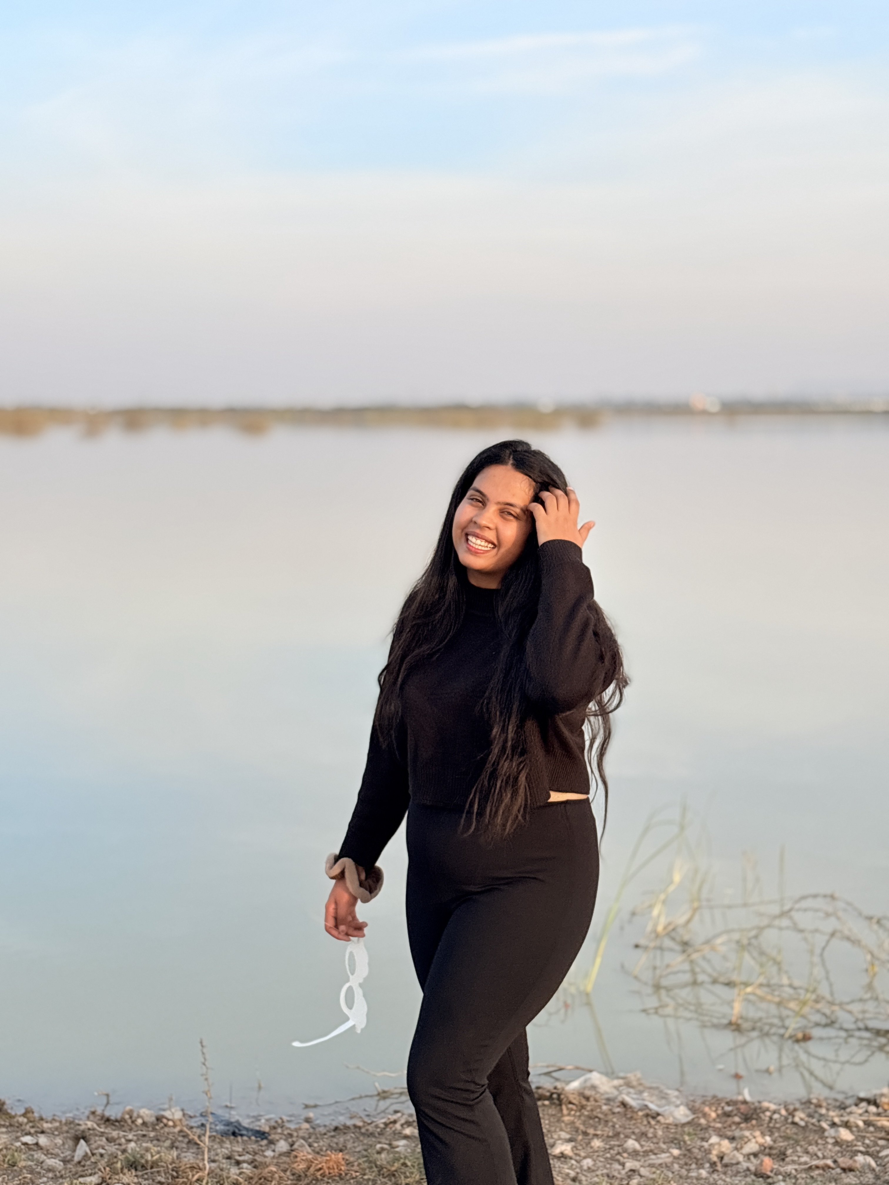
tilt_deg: -4.0
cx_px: 444
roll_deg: -0.6
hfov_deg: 28.0
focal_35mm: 52
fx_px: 1781
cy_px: 592
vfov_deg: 36.8
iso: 32
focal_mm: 5.96
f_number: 1.6
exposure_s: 1/1048
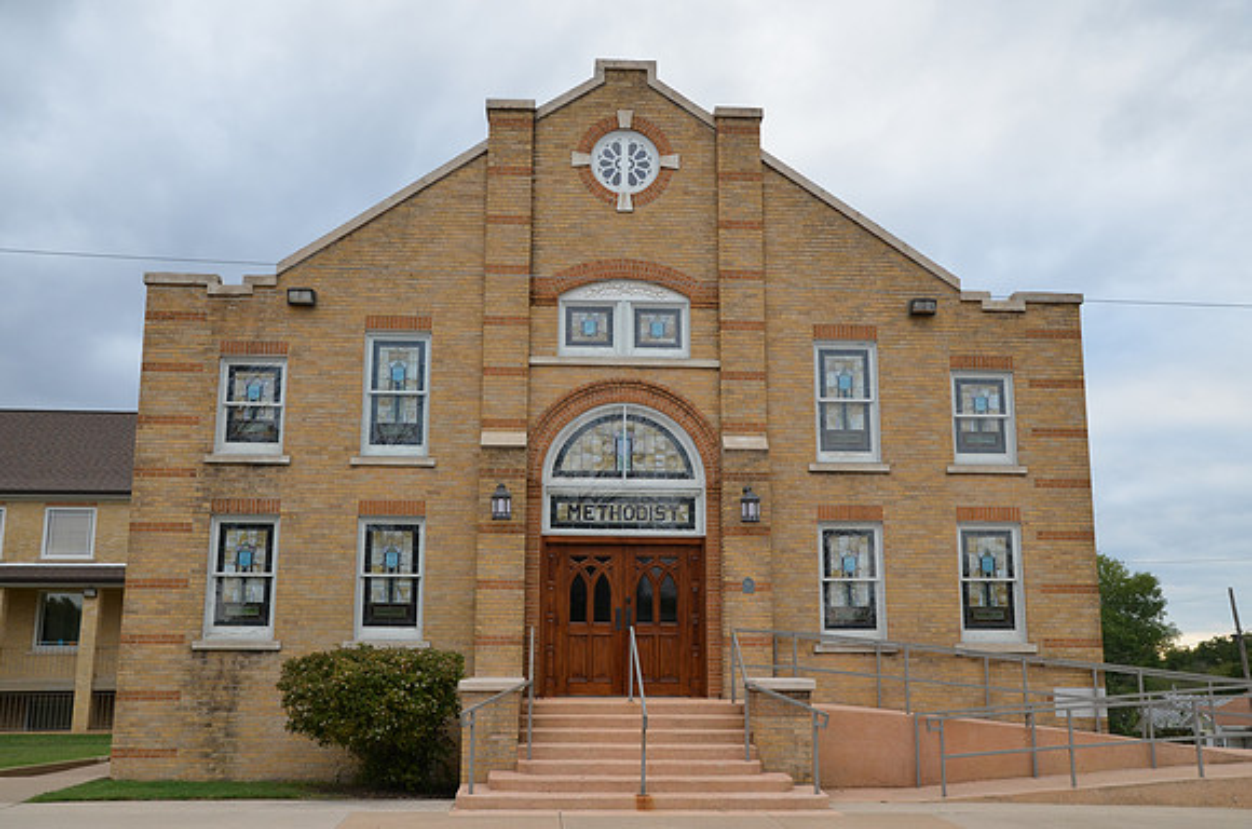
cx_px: 626
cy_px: 414
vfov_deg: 36.7
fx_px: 1249
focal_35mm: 36
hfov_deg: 53.2
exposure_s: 1/125
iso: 220
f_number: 5.6
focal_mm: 24
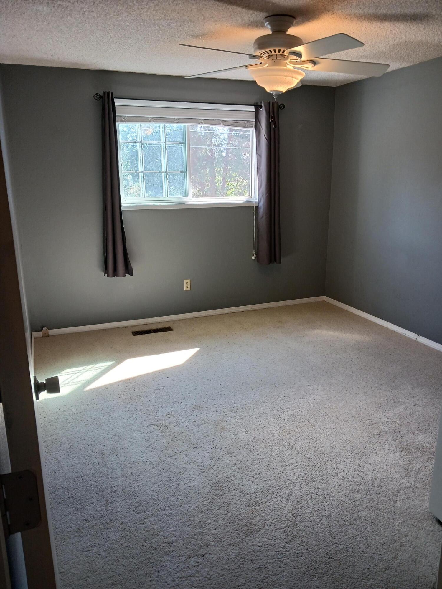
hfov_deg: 51.4
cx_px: 221
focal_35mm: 27
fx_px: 460
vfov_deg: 65.3
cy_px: 294
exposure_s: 1/60
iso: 100
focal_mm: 4
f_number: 1.8
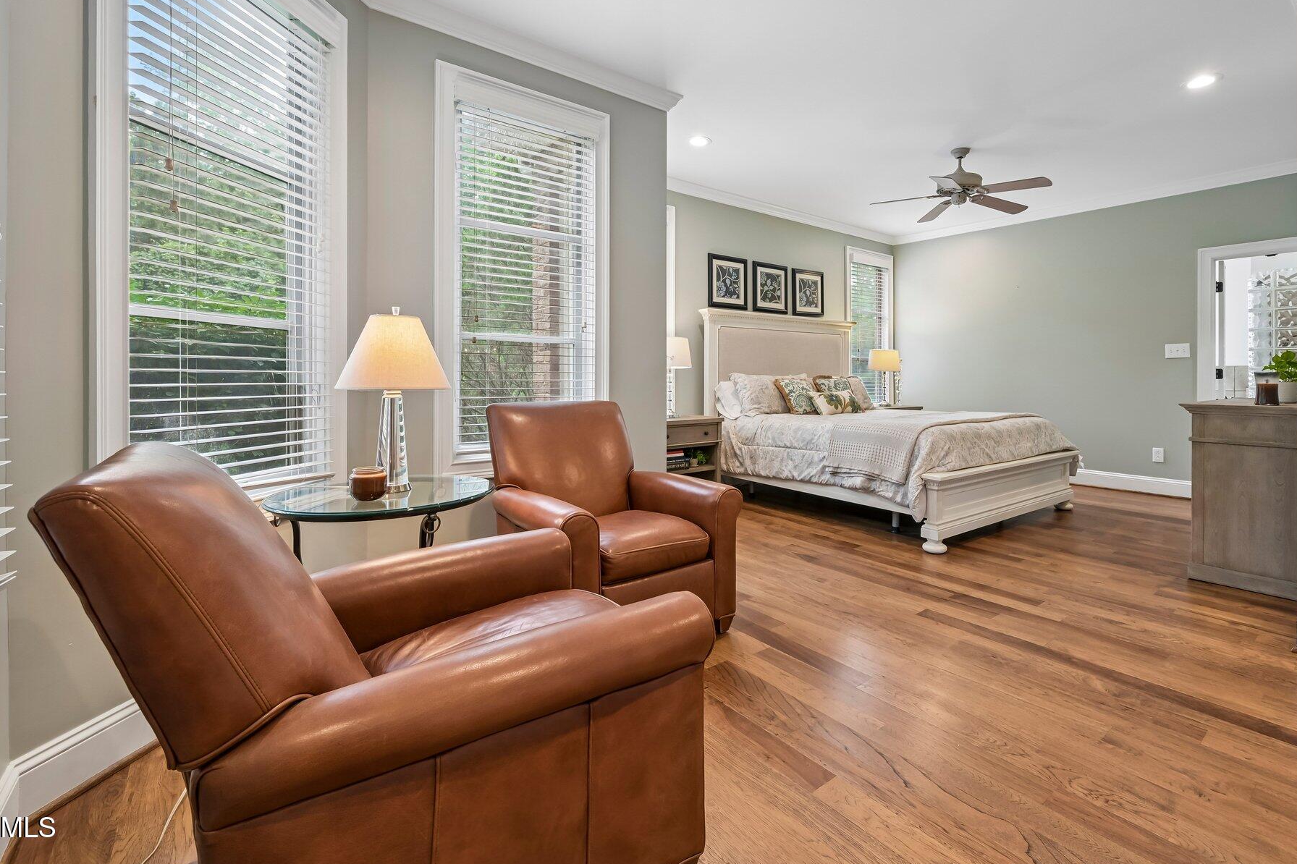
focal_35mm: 16
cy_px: 379
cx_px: 717
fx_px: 576
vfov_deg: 73.4
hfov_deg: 96.4
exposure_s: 1/8
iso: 400
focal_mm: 14
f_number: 8
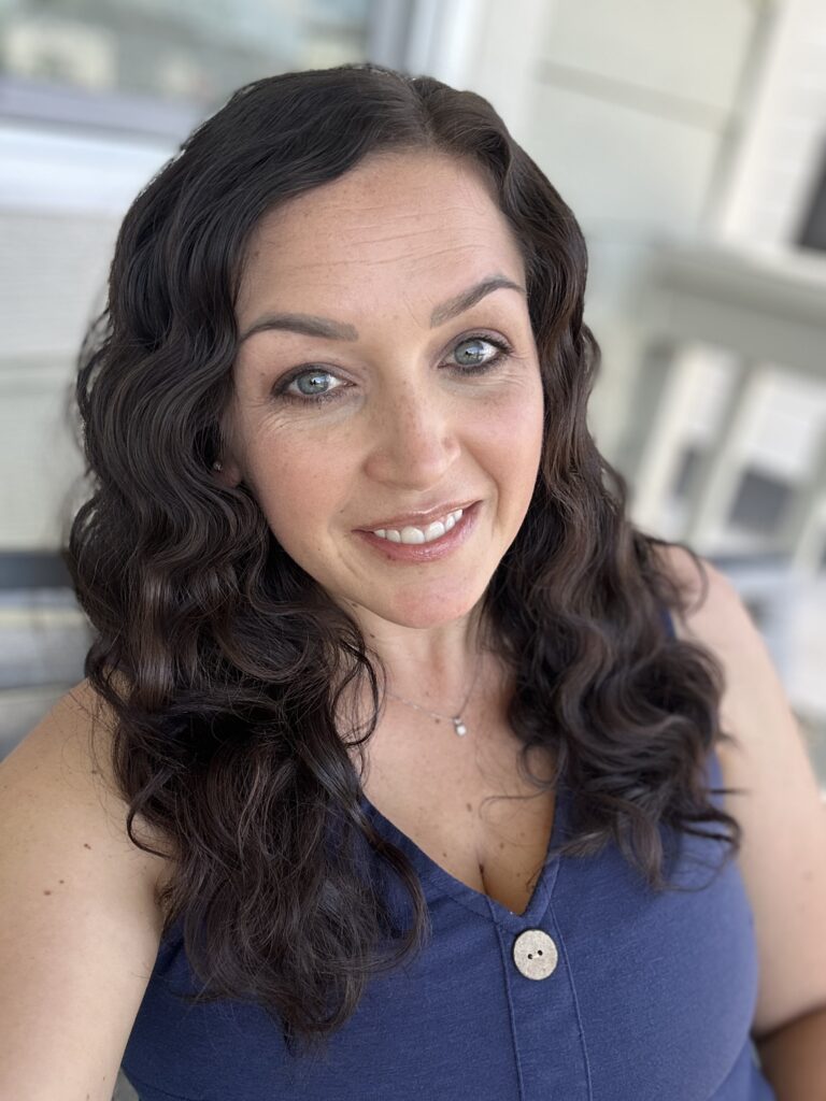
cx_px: 413
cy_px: 550
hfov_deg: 46.8
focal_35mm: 30
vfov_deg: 60.0
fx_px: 954
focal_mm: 2.69
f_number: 1.9
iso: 25
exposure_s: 1/121
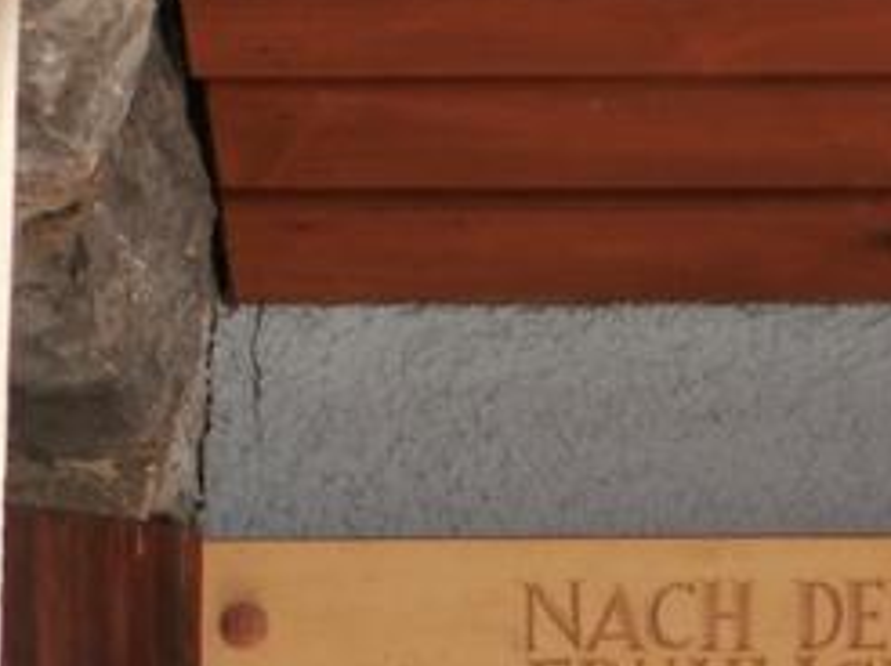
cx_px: 1108
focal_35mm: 323
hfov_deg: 6.1
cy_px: 728
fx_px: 8306
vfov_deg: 4.6
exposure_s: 1/60
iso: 50
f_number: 4
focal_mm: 20.31
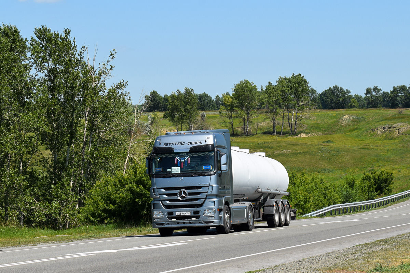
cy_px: 136
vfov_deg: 16.6
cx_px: 205
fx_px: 940
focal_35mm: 82
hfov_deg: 24.6
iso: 200
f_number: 10
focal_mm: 55
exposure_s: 1/400
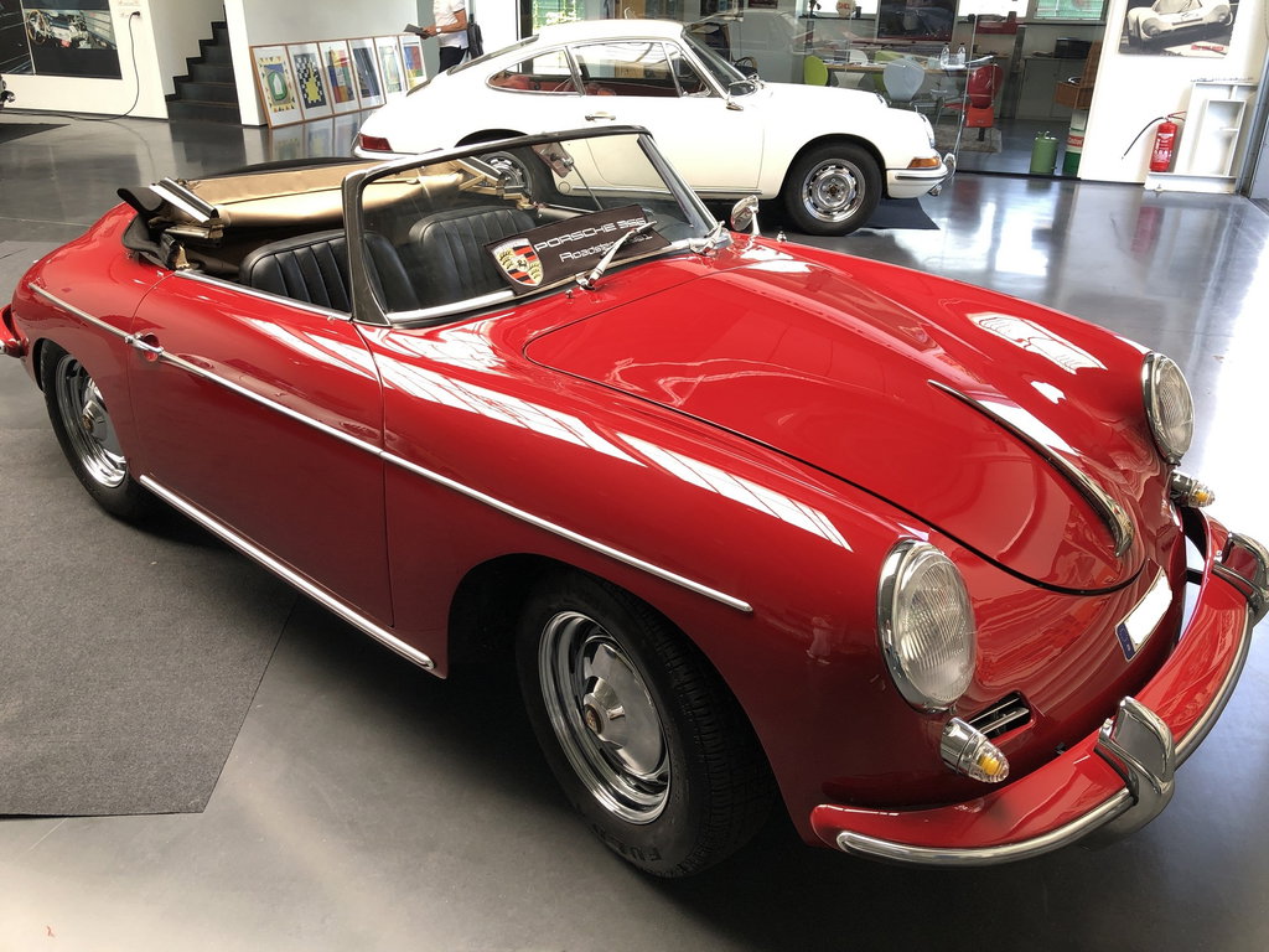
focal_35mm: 28
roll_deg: +0.1
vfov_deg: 49.7
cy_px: 476
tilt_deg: -25.5
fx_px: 1026
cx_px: 634
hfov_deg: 63.4
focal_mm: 3.99
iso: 50
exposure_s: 1/120
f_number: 1.8
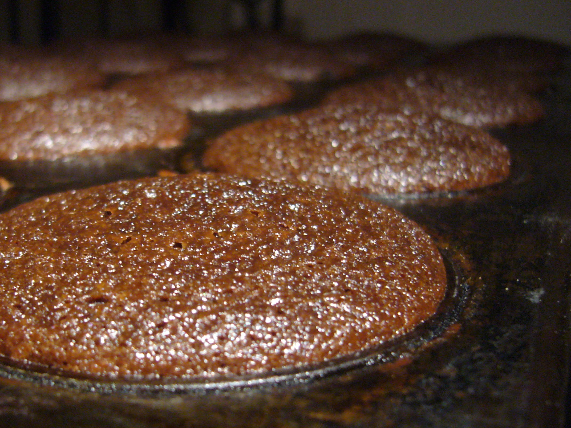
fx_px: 759
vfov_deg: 31.3
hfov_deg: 40.9
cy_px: 273
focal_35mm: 46
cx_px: 204
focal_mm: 5.8
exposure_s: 1/8
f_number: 2.8
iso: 200
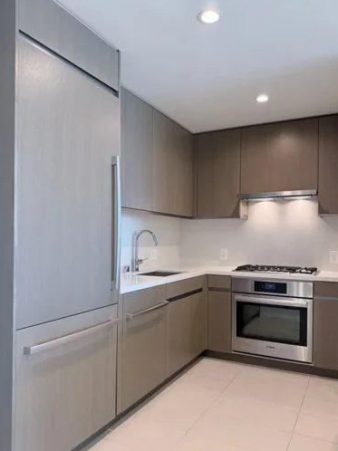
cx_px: 179
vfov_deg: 65.3
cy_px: 241
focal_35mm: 27
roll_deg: -0.2
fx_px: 352
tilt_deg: -1.0
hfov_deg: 51.3
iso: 200
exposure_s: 1/153
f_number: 1.78
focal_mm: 6.76
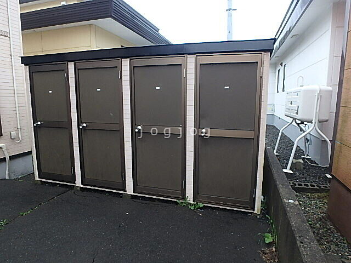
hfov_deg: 79.0
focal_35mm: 21
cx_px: 176
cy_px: 132
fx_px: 213
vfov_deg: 63.4
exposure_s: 1/40
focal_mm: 3.7
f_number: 3.5
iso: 200
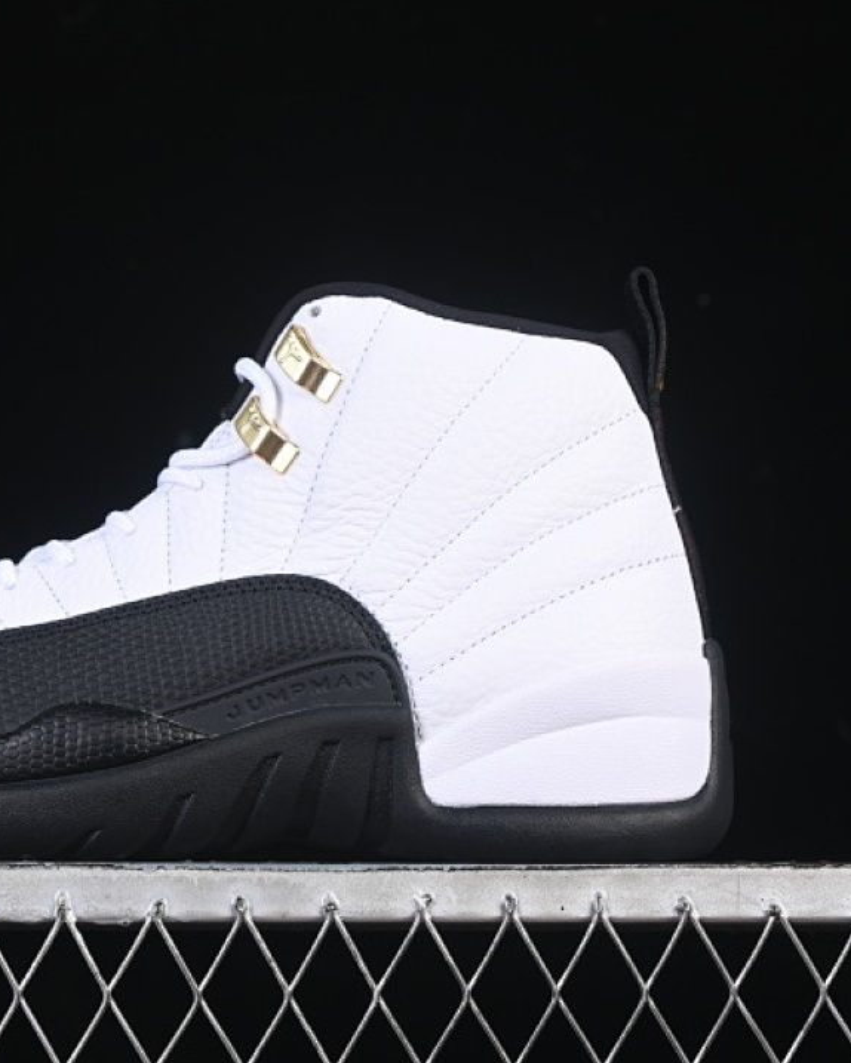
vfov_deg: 18.1
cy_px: 531
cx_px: 191
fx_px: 3336
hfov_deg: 14.5
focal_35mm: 106
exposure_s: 1/80
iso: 160
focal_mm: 50
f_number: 7.1
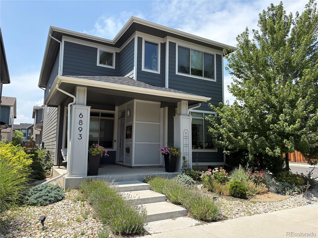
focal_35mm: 26
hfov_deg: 67.3
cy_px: 119
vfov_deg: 53.1
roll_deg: -0.9
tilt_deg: +6.5
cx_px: 159
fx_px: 239
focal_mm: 5.96
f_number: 1.6
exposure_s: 1/1751
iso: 50
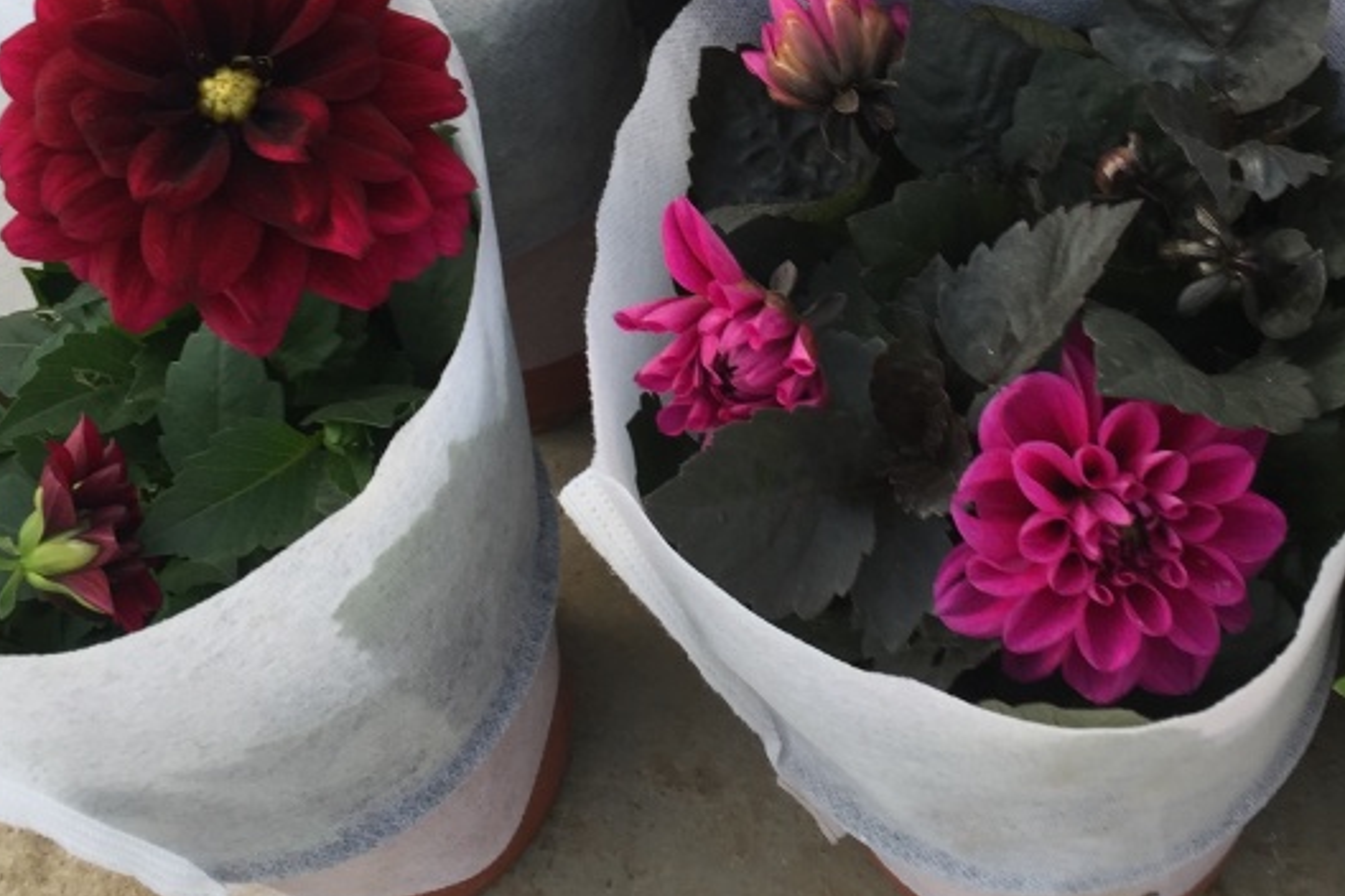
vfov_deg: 21.4
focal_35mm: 61
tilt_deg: -51.7
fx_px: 2279
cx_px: 736
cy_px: -9
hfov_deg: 32.9
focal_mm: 4.15
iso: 32
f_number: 2.2
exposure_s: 1/180
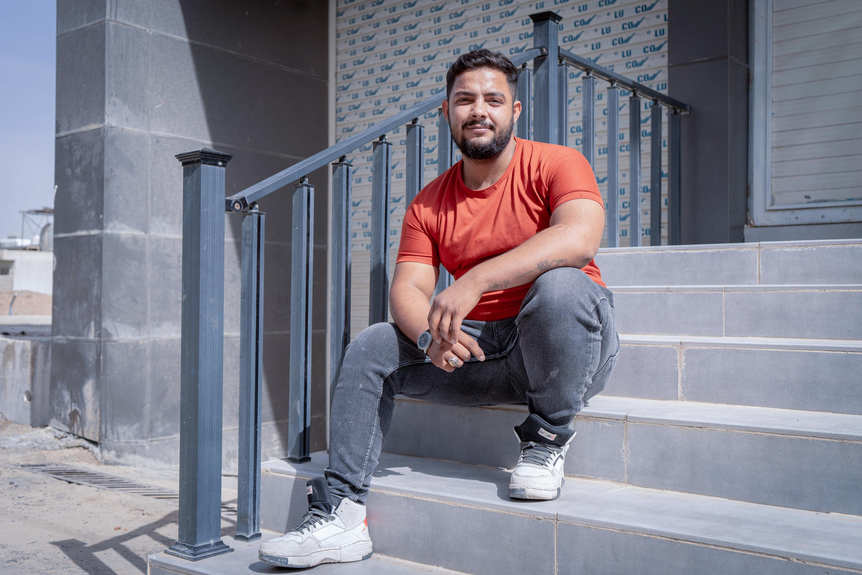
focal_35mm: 36
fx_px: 862
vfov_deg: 36.9
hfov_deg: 53.1
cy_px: 288
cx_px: 431
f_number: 4.5
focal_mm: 36
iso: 100
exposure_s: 1/640
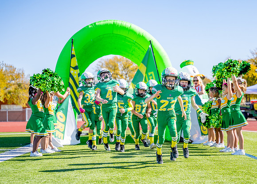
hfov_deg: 26.4
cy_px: 108
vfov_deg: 19.0
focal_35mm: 75
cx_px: 146
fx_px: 548
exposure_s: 1/2500
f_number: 2.8
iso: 250
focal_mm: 57.1
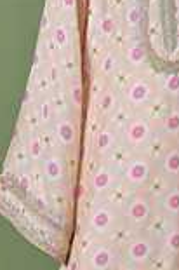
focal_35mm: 230
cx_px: 148
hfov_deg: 6.0
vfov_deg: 9.0
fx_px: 1719
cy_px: 144
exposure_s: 1/160
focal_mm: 68
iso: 640
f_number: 4
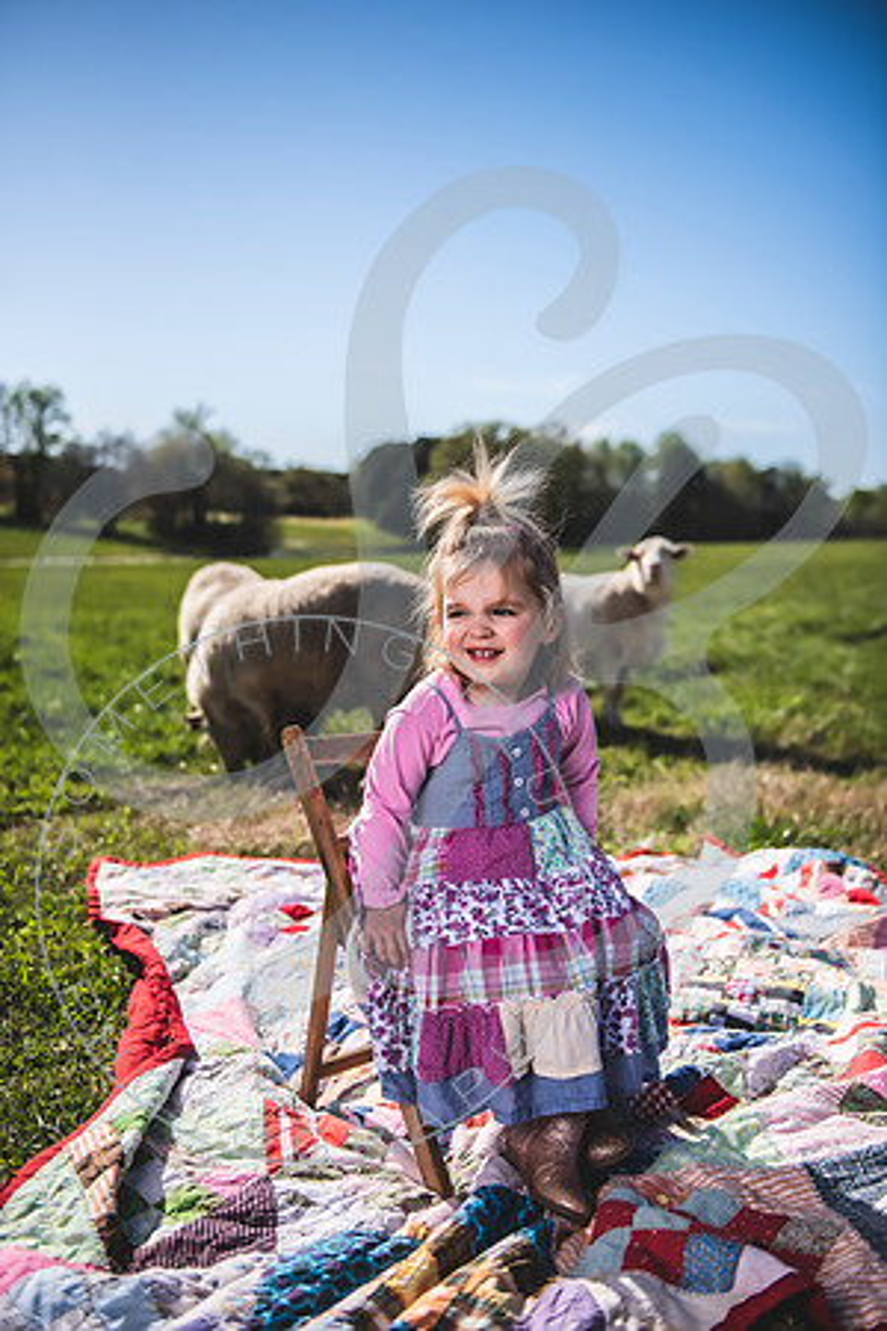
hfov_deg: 38.9
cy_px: 666
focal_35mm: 34
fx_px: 1256
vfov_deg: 55.8
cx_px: 444
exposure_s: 1/2500
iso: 100
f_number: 2.8
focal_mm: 34
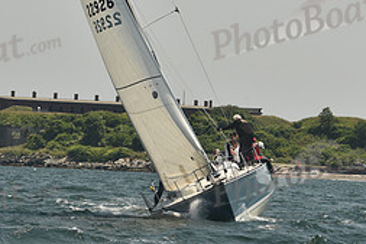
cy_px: -32
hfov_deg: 8.8
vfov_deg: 5.9
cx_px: 137
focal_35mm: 234
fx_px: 2380
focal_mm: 102
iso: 250
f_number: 7.1
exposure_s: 1/640
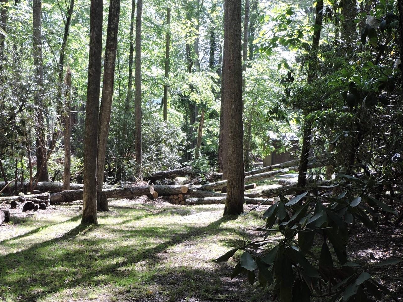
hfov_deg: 29.9
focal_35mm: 64
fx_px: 745
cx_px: 120
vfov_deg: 22.7
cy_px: 220
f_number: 3.3
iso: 100
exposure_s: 1/160
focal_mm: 7.1
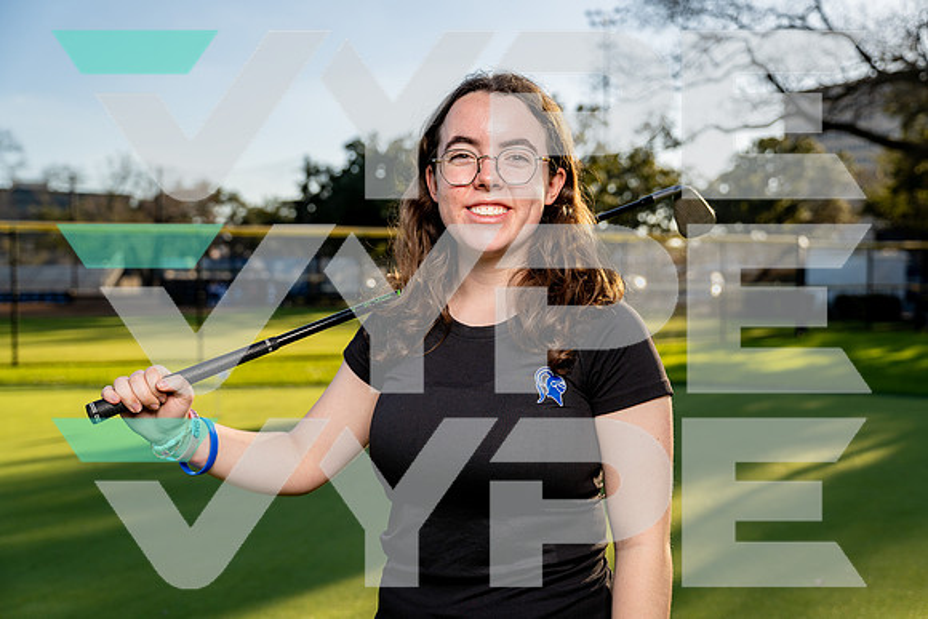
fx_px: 1109
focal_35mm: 43
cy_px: 310
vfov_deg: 31.2
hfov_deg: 45.4
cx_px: 464
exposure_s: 1/800
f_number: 4
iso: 100
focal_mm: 43
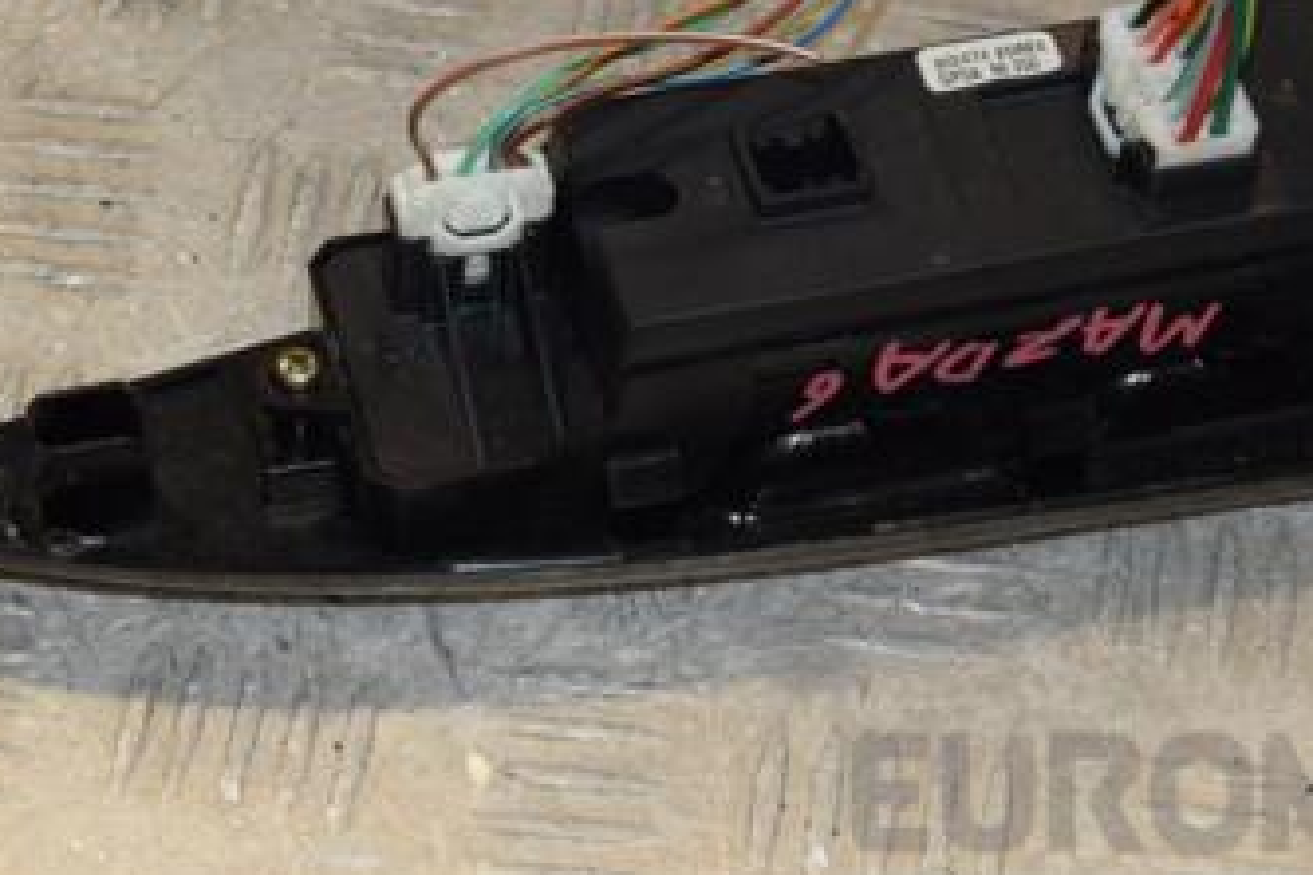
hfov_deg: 15.2
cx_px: 777
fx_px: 4923
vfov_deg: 10.1
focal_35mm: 135
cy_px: 268
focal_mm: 50
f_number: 7.1
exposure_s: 1/200
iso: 800
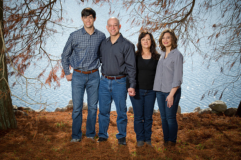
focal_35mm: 90
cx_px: 120
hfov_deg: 22.6
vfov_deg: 15.2
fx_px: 602
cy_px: 80
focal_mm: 90
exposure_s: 1/160
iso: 200
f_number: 10
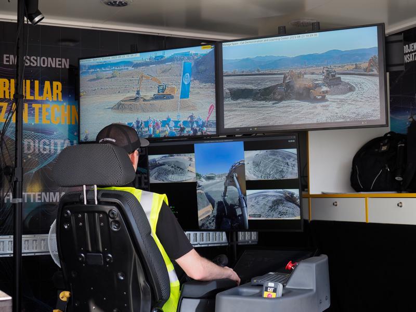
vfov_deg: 25.2
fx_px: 697
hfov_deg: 33.2
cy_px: 156
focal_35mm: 58
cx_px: 208
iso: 200
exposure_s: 1/250
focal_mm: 29
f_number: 2.8
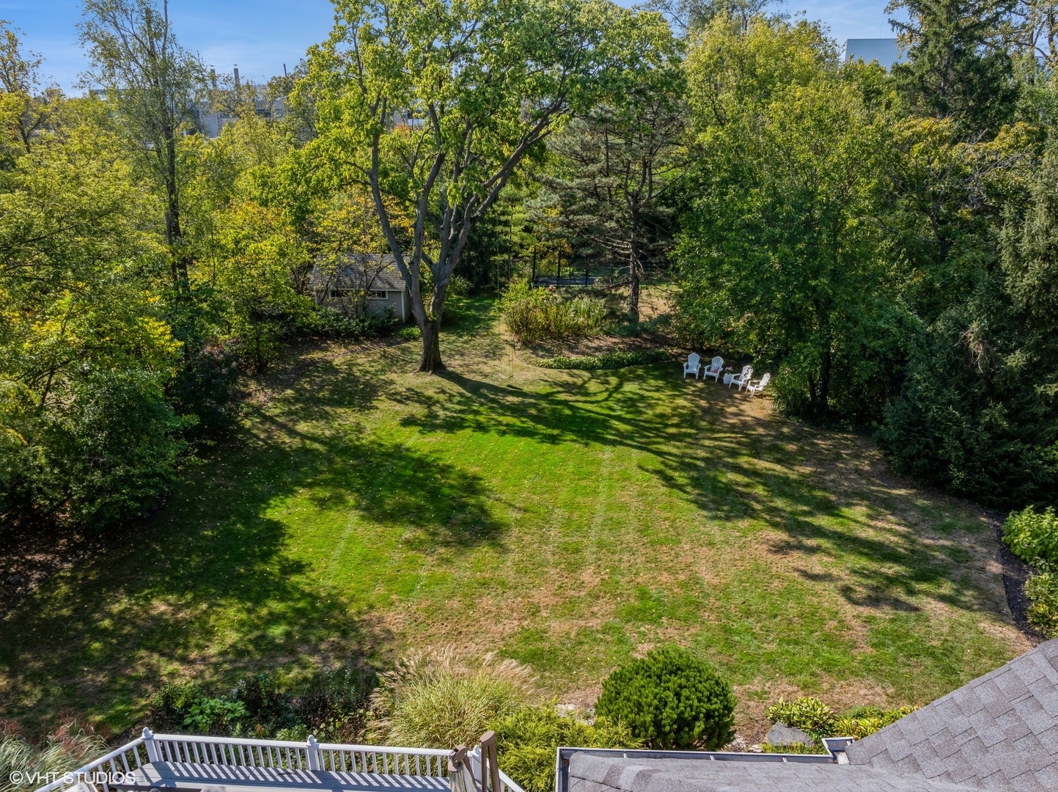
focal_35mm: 24
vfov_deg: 56.8
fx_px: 733
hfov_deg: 71.6
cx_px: 529
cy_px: 396
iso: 100
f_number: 8
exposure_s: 1/160
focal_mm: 12.29
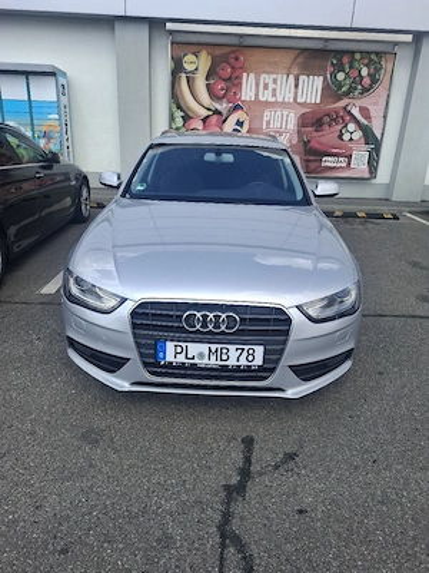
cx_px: 214
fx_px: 380
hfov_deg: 58.9
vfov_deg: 73.9
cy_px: 286
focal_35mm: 23
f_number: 1.8
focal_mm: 5.54
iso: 50
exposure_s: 1/769
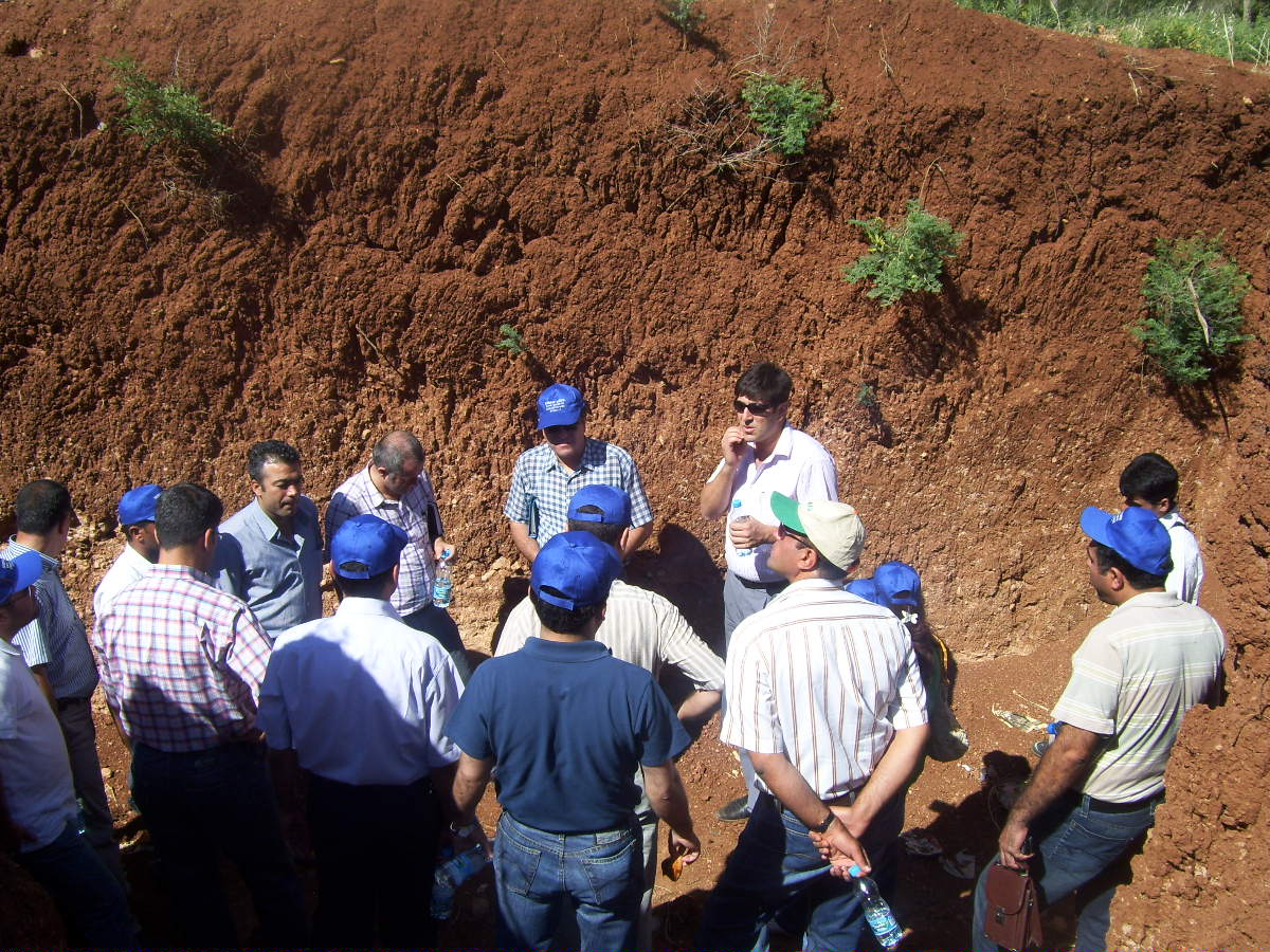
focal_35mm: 36
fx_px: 1321
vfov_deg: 39.7
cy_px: 476
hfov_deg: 51.4
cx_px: 635
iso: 80
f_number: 4.8
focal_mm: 6
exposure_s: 1/500
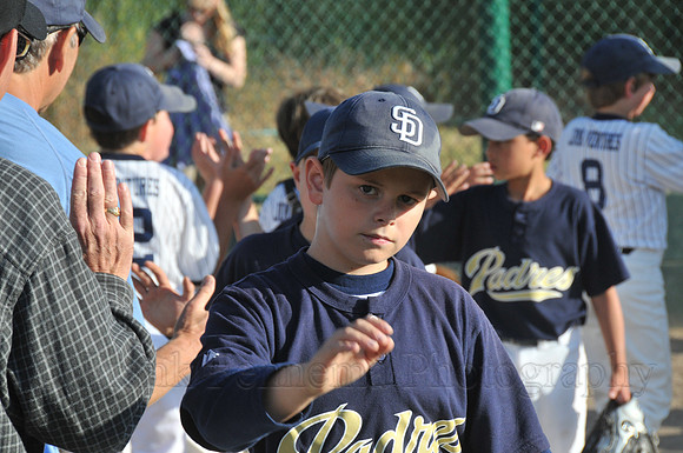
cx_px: 342
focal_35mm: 202
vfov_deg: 6.8
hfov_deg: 10.2
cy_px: 226
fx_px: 3836
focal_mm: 135
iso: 400
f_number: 11
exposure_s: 1/500
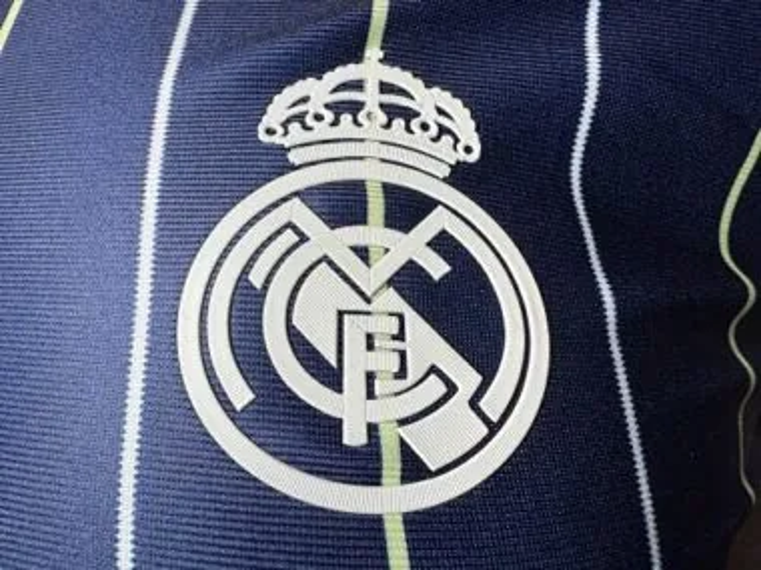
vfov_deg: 56.8
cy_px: 285
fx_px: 528
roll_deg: +8.1
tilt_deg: -4.1
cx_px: 380
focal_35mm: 24
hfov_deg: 71.6
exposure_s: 1/100
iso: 100
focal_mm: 2.22
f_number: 2.2
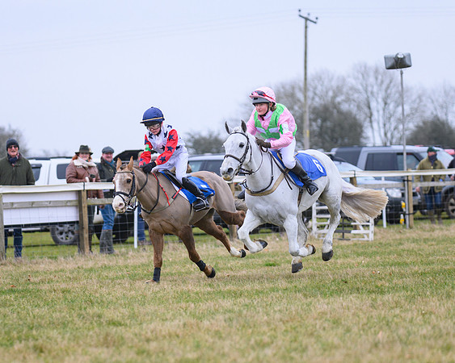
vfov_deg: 8.5
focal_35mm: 182
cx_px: 196
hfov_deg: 10.6
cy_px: 181
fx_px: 2444
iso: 800
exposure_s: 1/800
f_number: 4
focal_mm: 145
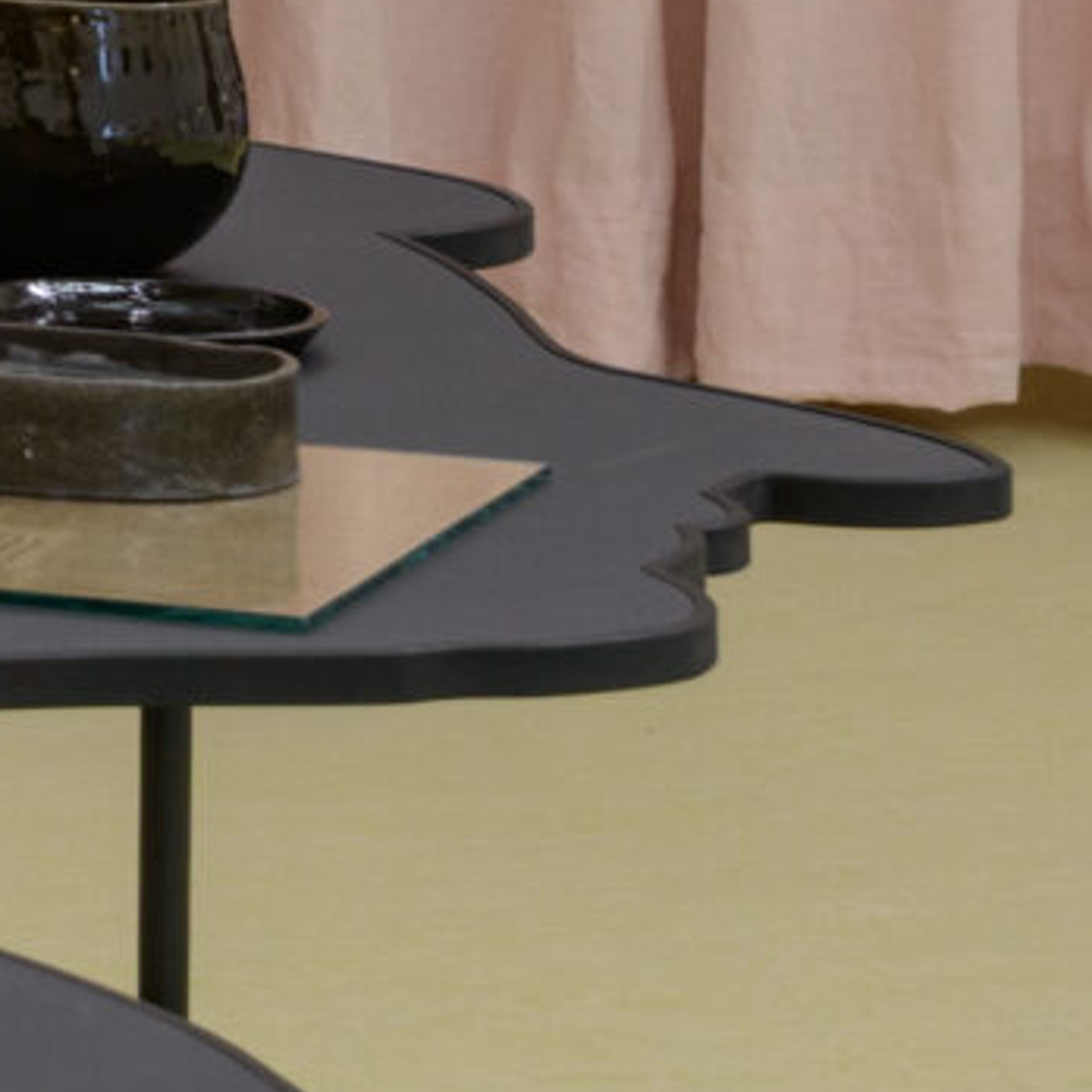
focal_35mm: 300
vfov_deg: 5.7
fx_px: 10707
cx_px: -2899
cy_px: -1155
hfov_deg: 5.3
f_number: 11
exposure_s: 1/8
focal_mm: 48
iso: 200
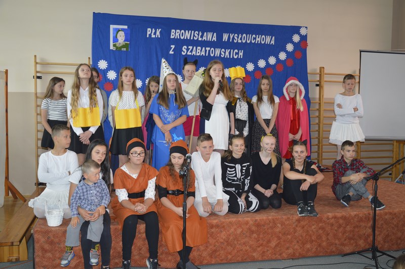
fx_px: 405
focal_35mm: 36
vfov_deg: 36.8
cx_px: 202
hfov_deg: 53.2
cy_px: 134
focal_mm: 24
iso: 450
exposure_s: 1/60
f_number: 3.8
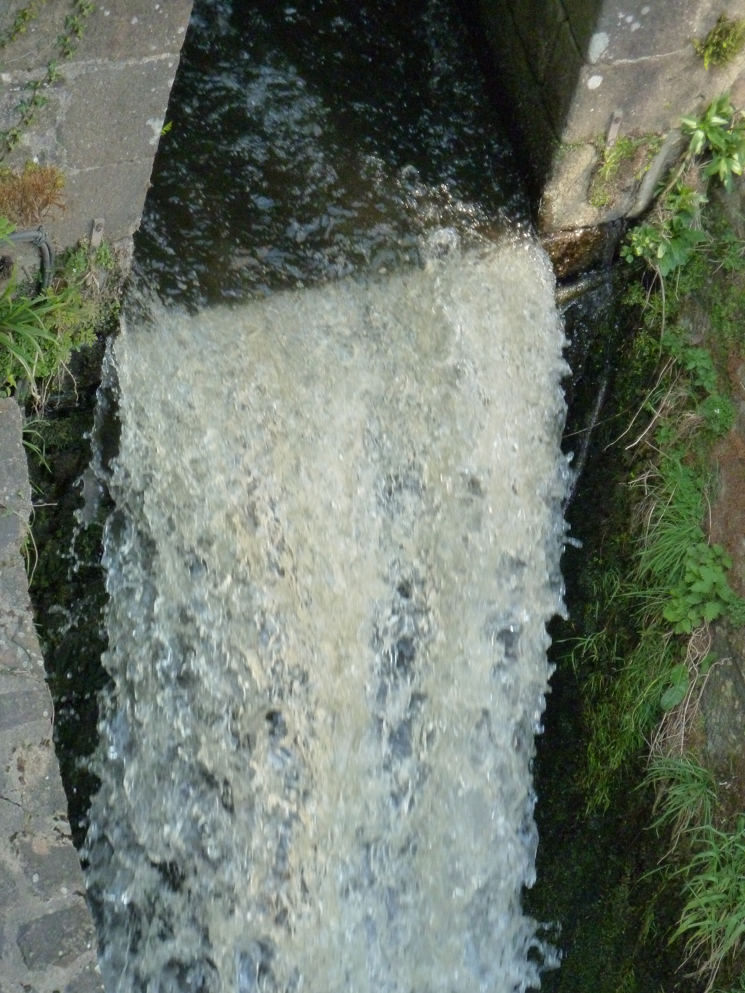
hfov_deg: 9.4
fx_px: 4534
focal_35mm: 158
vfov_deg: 12.5
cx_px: 372
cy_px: 496
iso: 640
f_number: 4.5
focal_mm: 25.9
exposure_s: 1/250
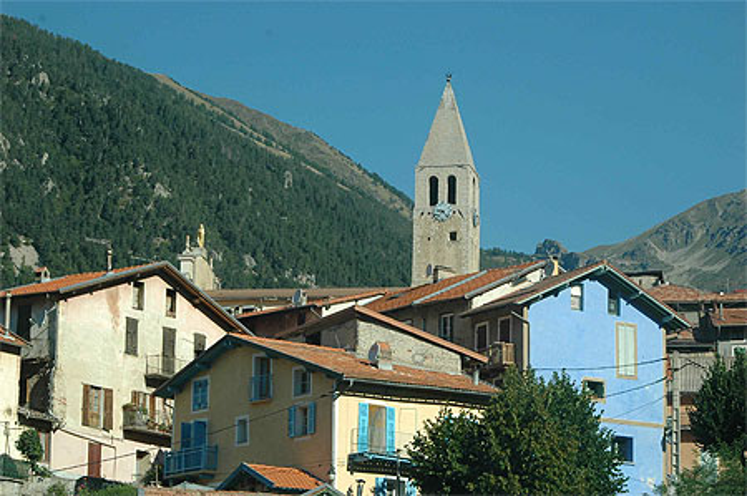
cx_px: 374
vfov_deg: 13.0
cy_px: 248
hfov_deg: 19.5
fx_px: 2176
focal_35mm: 105
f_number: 9
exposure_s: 1/320
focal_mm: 70
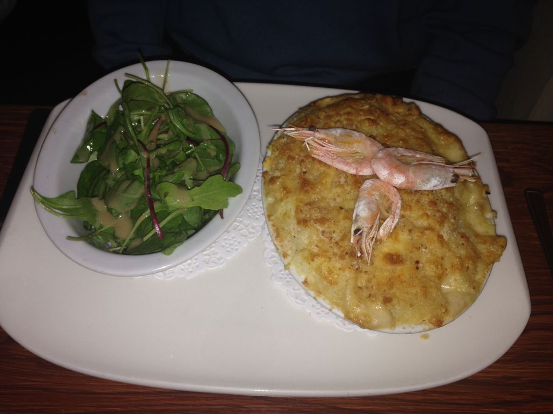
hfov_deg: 55.4
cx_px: 276
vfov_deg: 42.9
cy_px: 207
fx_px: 527
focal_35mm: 33
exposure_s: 1/52
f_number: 2.4
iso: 50
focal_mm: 4.12
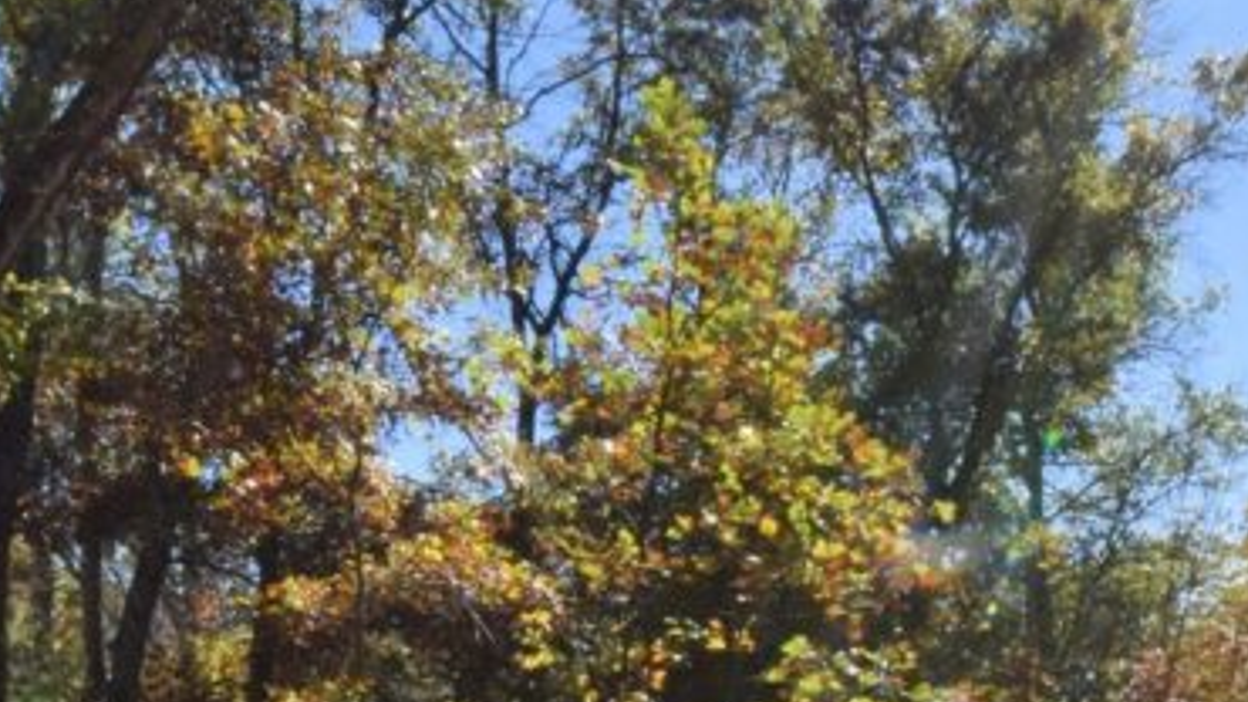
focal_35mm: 51
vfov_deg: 19.8
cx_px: 799
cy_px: 1107
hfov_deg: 40.2
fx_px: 1687
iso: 320
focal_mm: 10
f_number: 22
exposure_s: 1/160
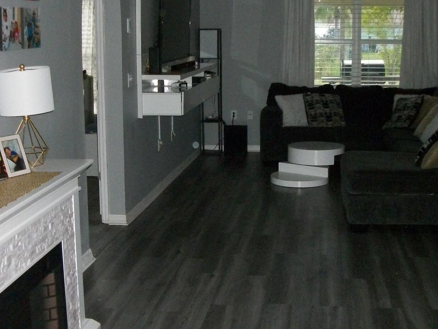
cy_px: 136
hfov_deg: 36.2
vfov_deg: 27.5
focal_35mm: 53
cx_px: 229
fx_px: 670
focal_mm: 5.7
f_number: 2.9
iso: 400
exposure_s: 1/500
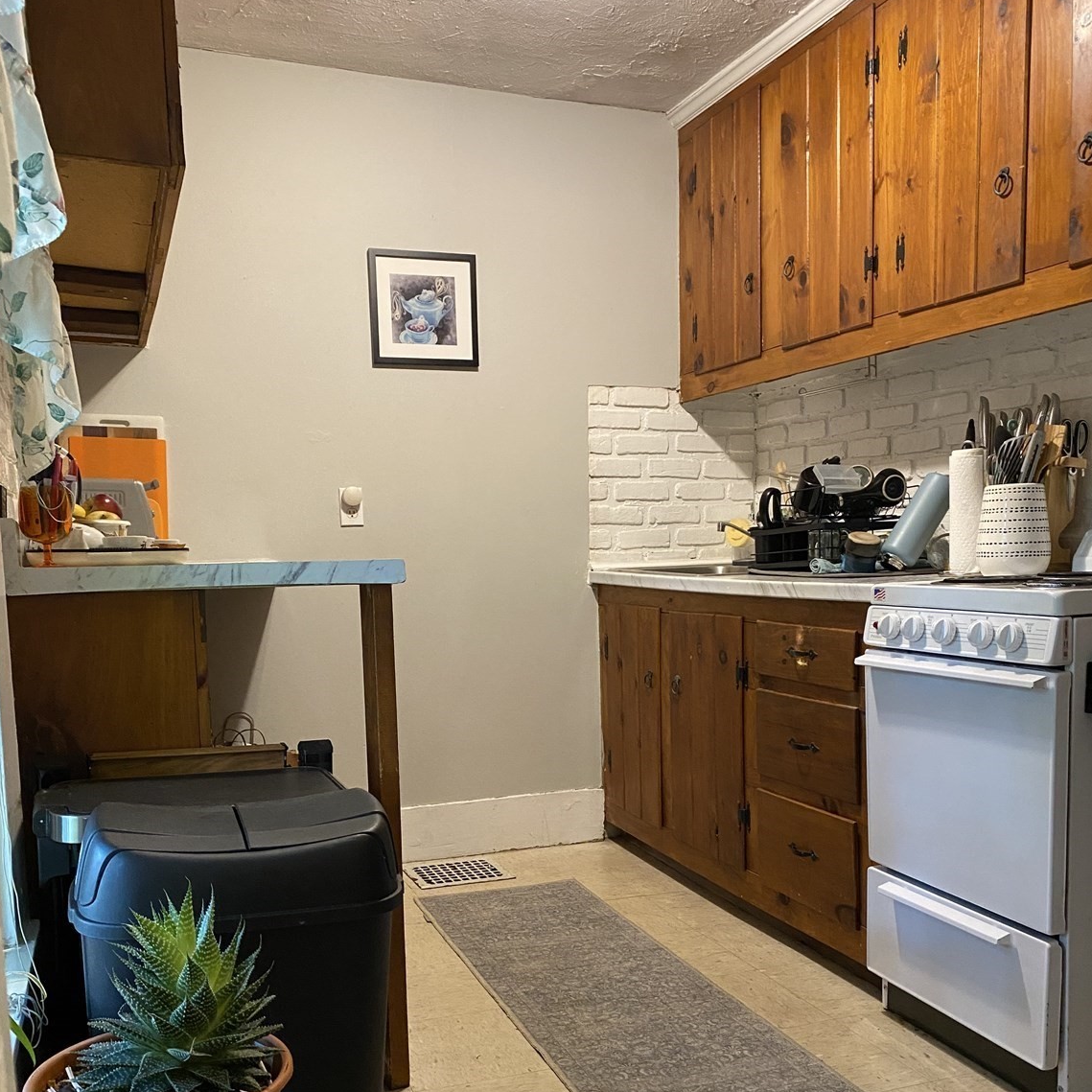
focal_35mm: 31
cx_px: 546
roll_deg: +1.3
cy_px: 681
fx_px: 1106
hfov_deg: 52.5
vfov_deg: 52.0
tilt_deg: -6.4
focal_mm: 4.25
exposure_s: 1/60
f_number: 1.8
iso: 320
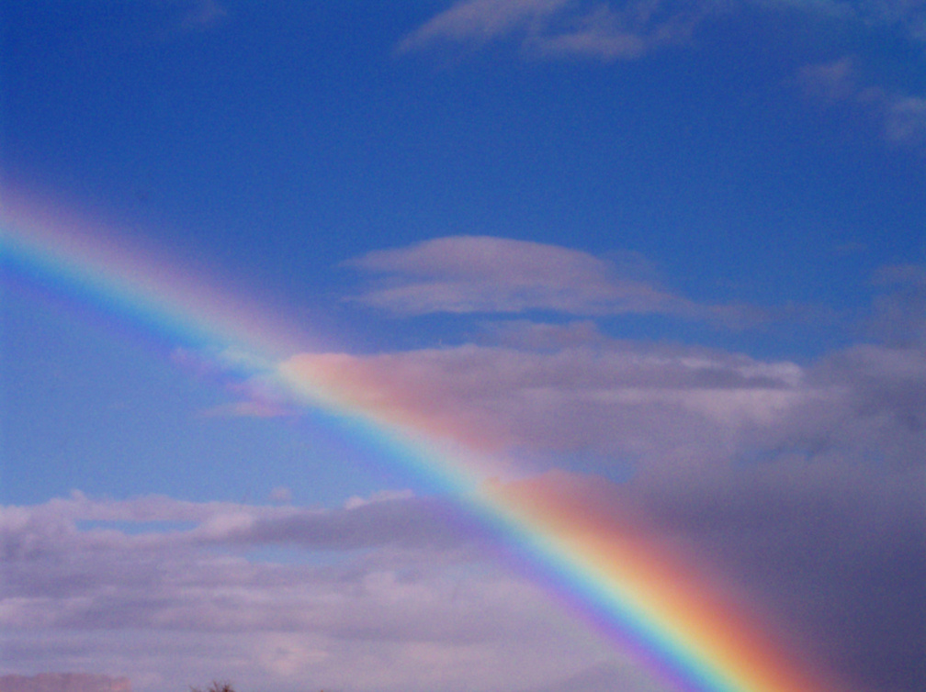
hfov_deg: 17.3
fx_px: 3047
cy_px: 346
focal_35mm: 114
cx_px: 463
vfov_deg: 13.0
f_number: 8
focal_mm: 24
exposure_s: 1/500
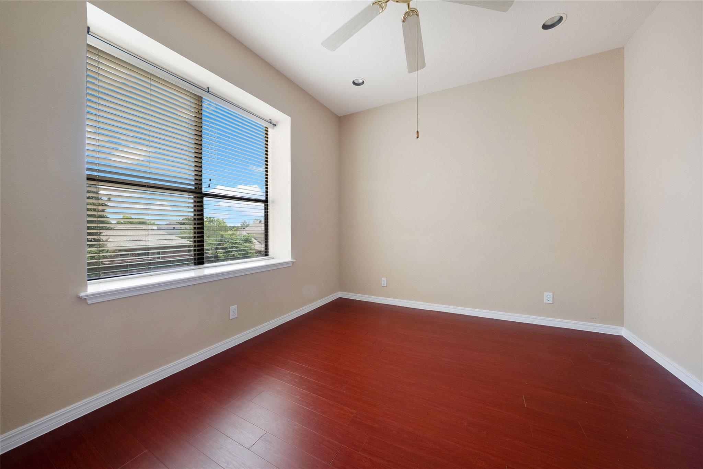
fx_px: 234
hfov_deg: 112.6
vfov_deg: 90.0
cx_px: 352
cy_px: 234
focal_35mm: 12
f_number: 9
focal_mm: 12
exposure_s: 1/100
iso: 800
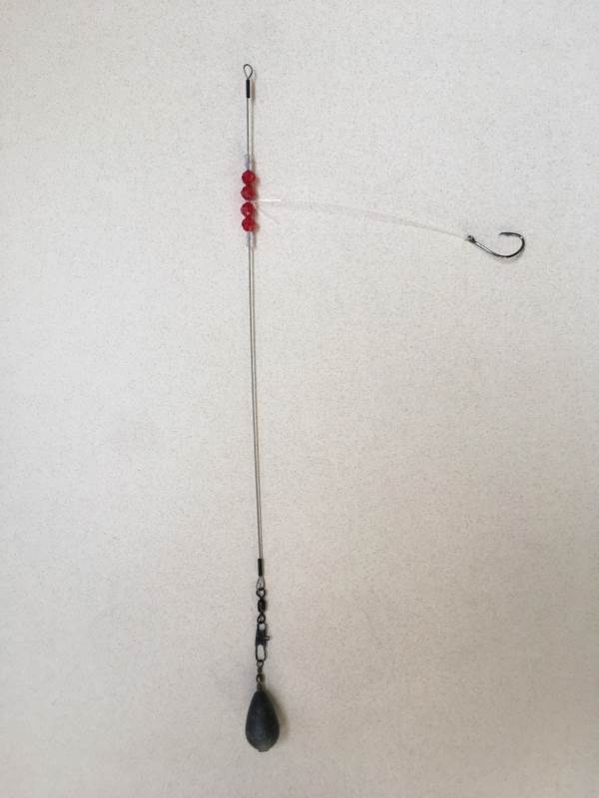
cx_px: 300
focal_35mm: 29
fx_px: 669
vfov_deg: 61.7
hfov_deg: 48.2
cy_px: 399
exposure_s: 1/120
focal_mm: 4.15
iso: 25
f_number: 2.2
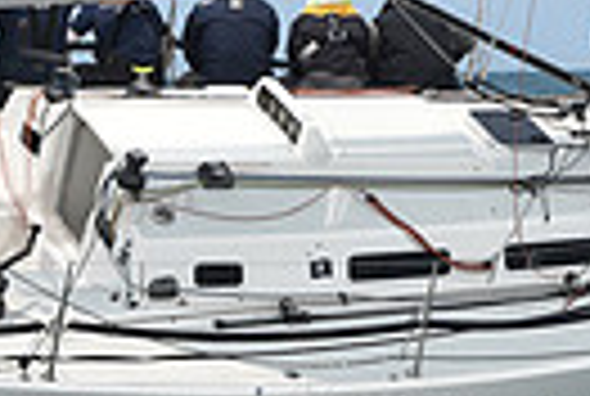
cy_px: -38
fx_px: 5076
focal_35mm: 309
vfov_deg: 4.5
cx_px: 432
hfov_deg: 6.6
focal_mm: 70
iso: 250
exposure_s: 1/800
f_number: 9
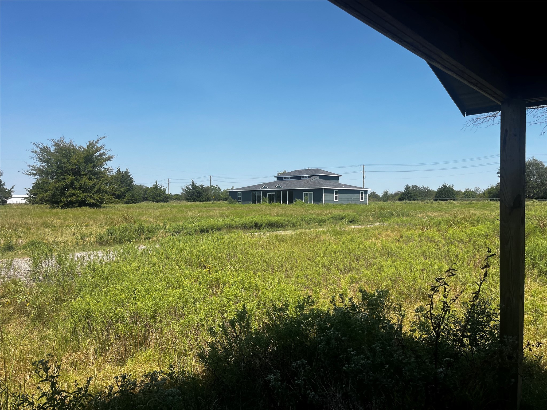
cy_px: 205
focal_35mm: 26
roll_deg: -1.0
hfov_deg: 67.3
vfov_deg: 53.1
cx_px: 274
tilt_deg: -1.7
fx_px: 411
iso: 50
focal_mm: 5.1
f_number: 1.6
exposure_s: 1/3413
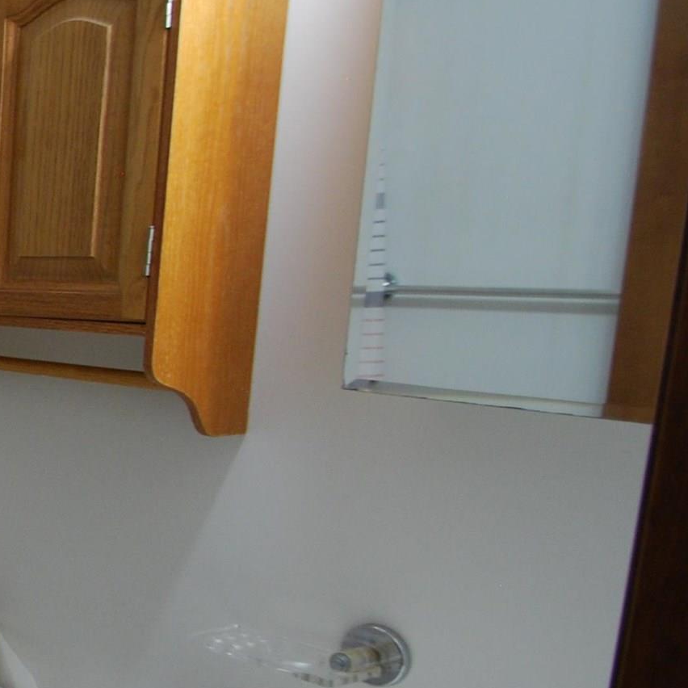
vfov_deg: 36.5
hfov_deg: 24.8
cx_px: -422
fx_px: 1034
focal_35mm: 46
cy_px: 438
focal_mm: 10
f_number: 3.5
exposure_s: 1/25
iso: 400
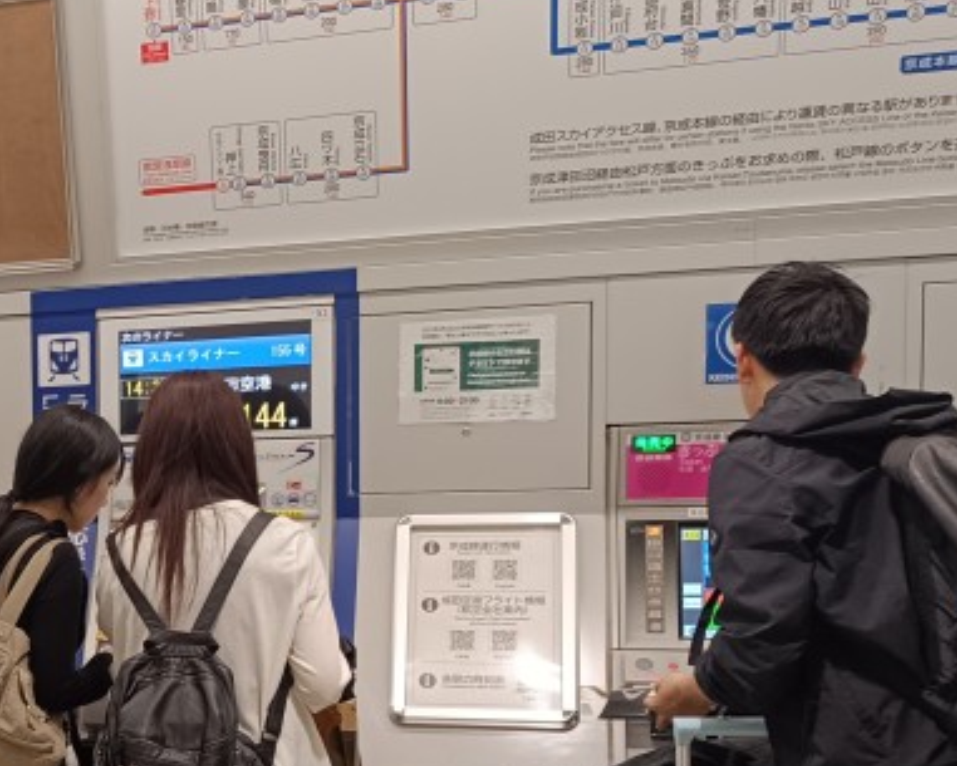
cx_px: -226
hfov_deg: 26.3
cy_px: 623
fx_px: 1785
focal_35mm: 63
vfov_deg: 23.8
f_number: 1.65
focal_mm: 6.14
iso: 897
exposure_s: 1/100
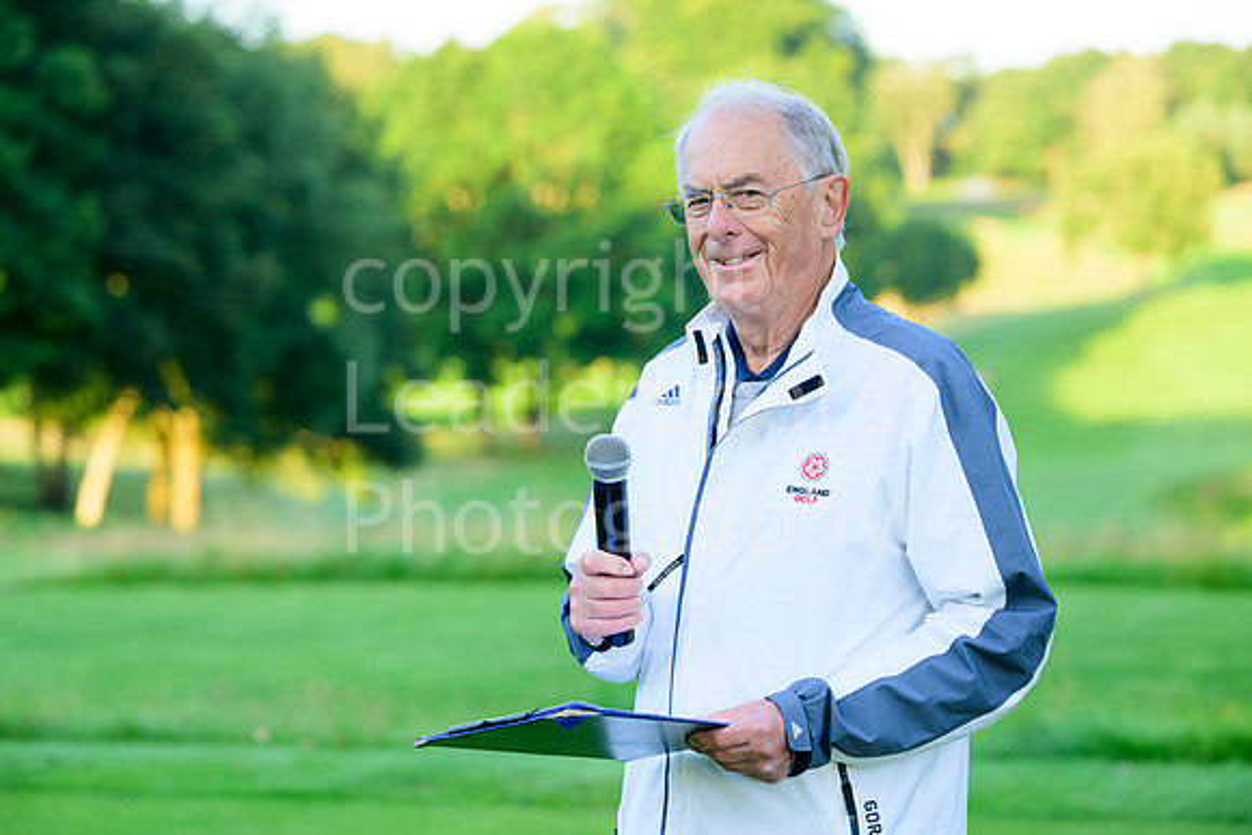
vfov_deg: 14.6
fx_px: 3270
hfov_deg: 21.7
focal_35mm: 94
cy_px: 418
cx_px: 626
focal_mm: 94
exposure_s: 1/400
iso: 400
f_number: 3.5
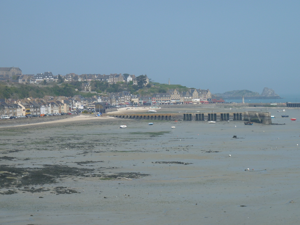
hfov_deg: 20.4
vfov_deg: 15.4
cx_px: 150
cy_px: 112
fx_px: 832
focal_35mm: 96
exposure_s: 1/500
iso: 80
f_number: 5.6
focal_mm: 15.8
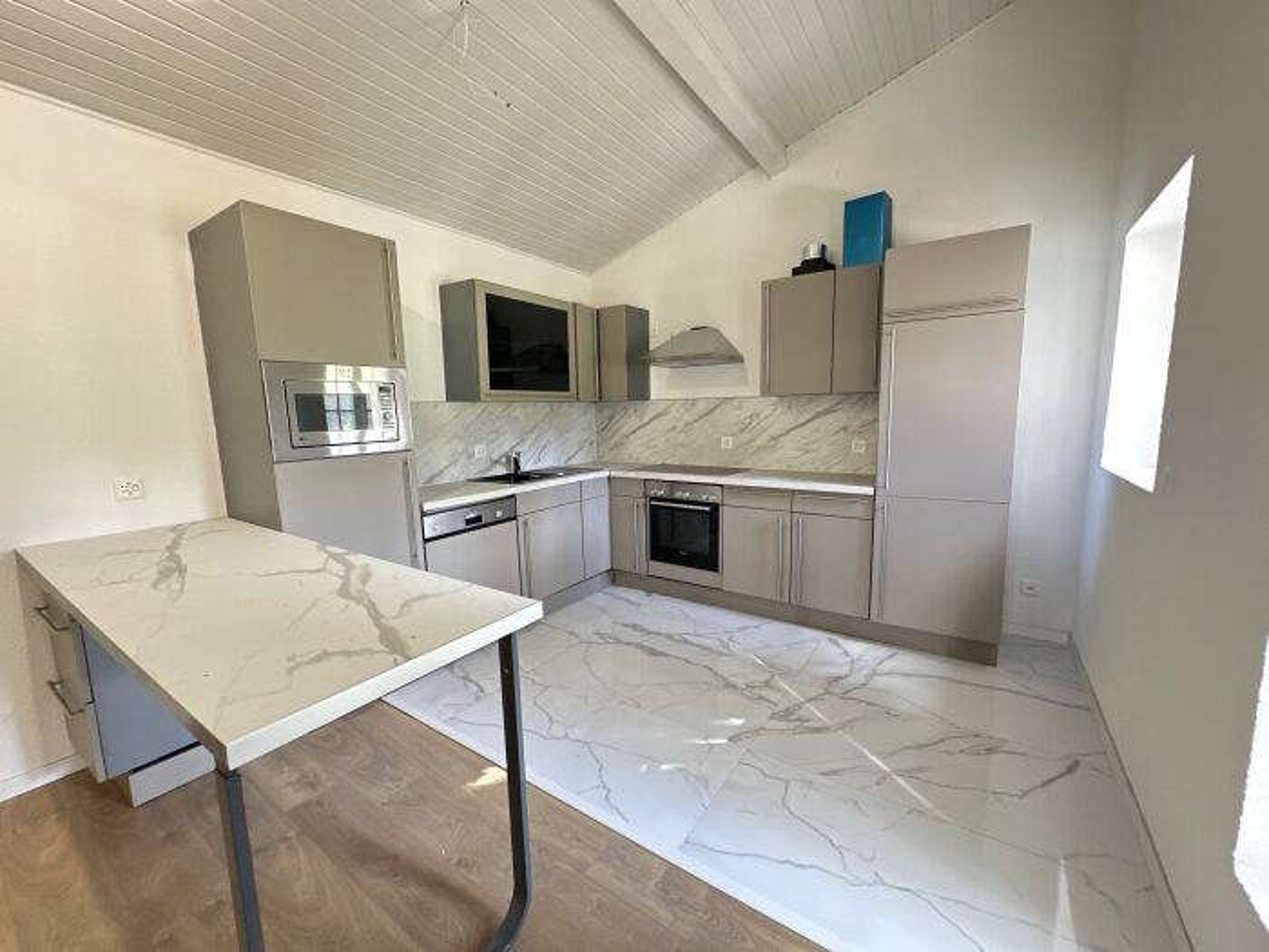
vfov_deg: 85.7
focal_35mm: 14
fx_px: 513
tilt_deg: -7.1
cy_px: 476
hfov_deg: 102.1
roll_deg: +1.1
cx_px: 634
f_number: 2.2
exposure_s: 1/60
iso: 500
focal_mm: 2.22
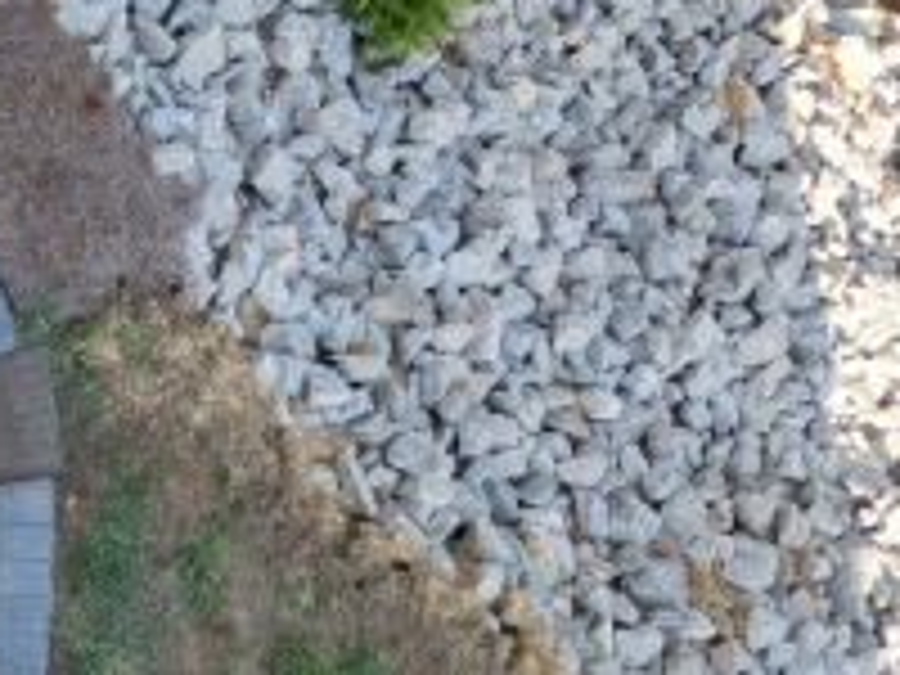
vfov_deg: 18.2
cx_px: -574
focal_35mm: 80
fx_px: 2080
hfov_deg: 19.9
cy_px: 585
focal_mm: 8.67
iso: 110
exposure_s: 1/15
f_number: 1.8
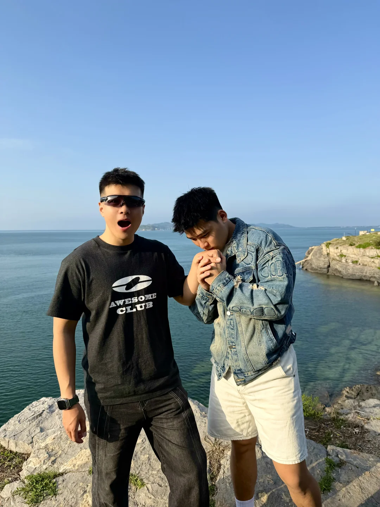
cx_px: 190
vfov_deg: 71.6
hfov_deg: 56.8
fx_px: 351
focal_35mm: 24
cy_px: 254
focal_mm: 6.76
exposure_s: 1/3145
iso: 80
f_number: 1.78
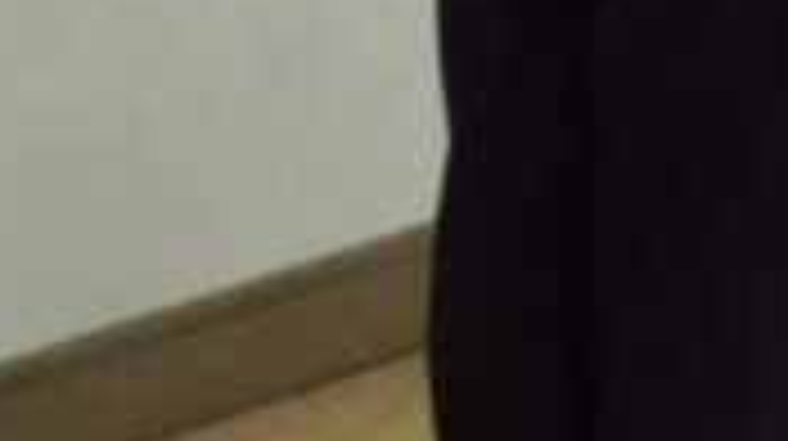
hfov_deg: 10.1
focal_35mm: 198
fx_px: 4133
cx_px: 1531
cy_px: -1062
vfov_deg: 5.6
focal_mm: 5.5
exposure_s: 1/100
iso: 200
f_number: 2.9
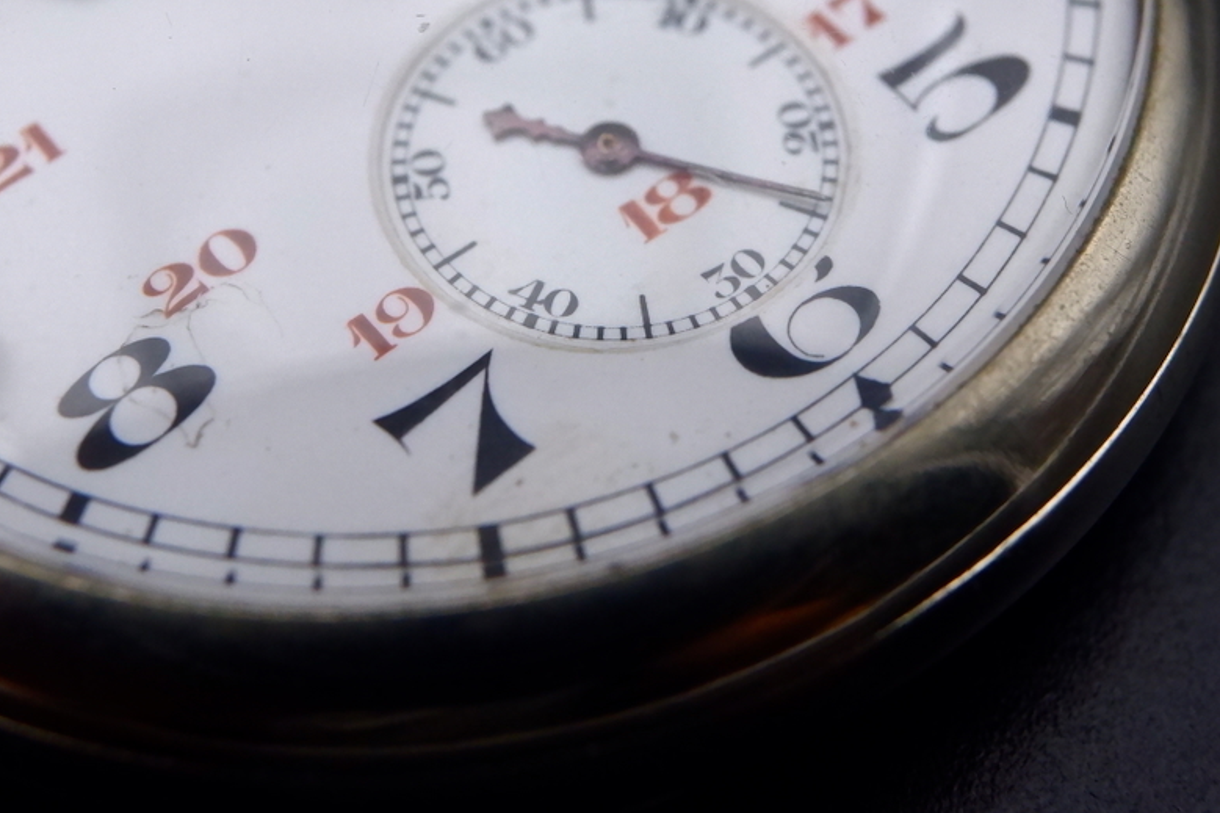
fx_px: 2067
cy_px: 143
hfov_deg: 32.9
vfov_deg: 21.9
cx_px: 592
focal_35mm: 61
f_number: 6.4
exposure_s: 1/4000
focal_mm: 23.3
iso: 4000
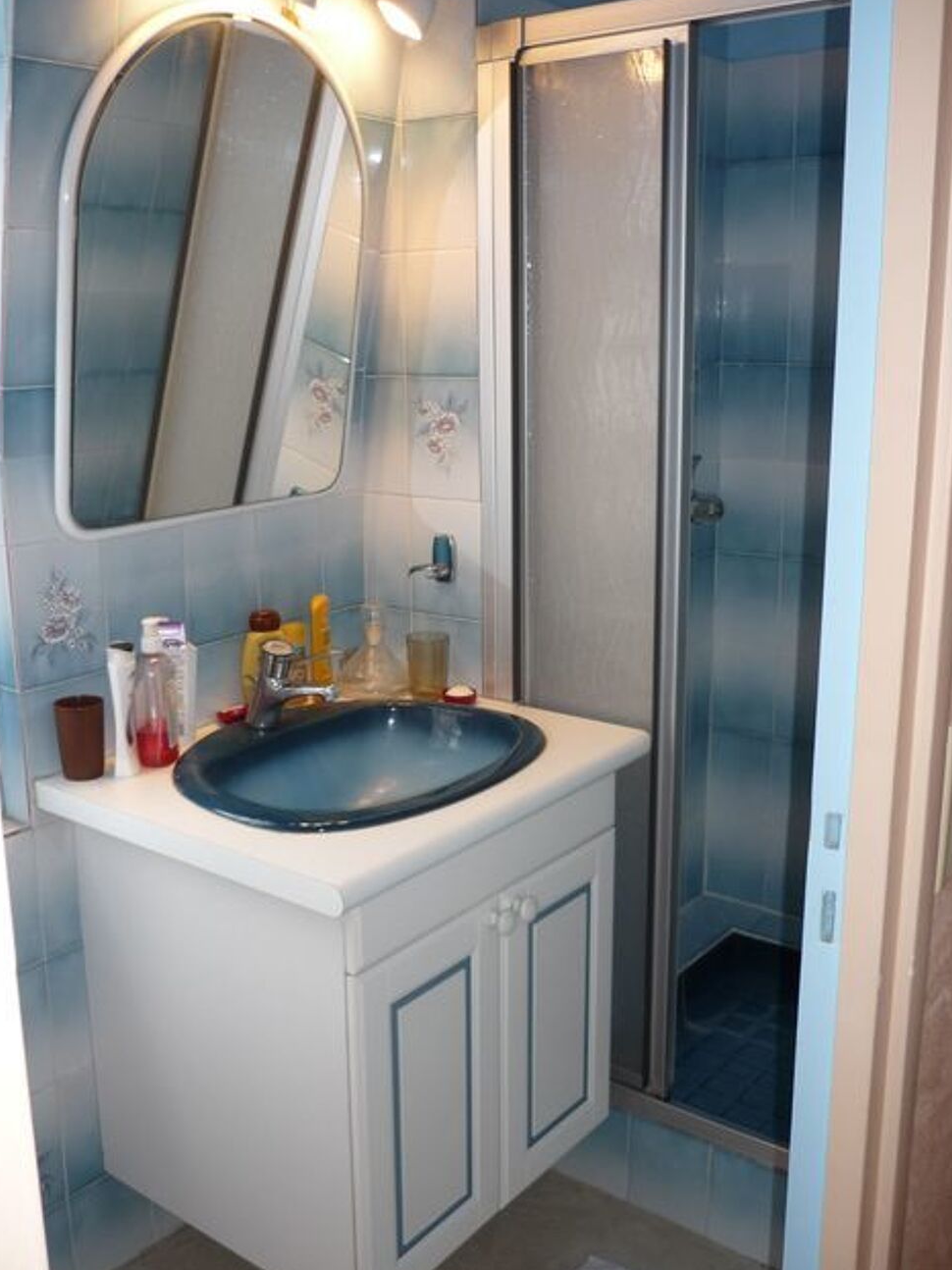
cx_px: 478
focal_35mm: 34
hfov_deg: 41.8
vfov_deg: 54.0
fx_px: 1247
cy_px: 629
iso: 100
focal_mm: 5.5
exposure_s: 1/30
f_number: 2.8
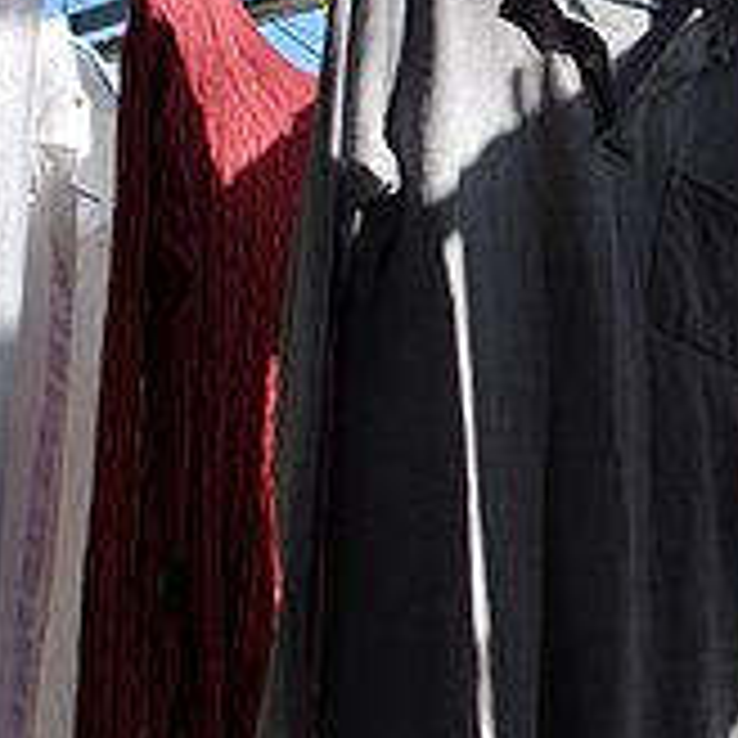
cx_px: 950
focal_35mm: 83
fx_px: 2010
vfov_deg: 20.8
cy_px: 295
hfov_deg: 19.3
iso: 80
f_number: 5.6
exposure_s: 1/160
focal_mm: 21
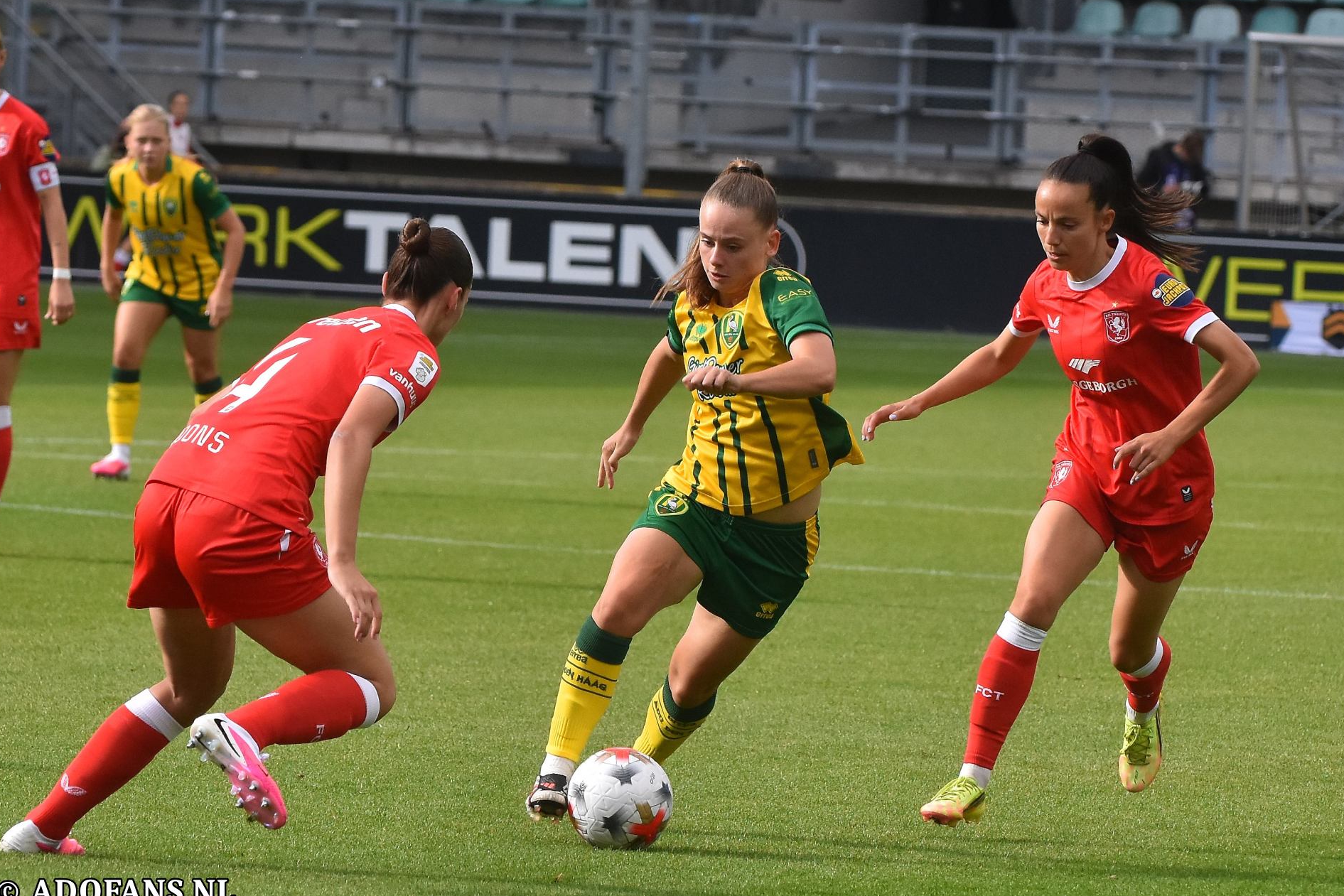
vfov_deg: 6.9
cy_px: 451
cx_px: 672
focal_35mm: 198
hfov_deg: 10.4
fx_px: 7392
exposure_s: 1/1600
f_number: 4
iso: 560
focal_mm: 130
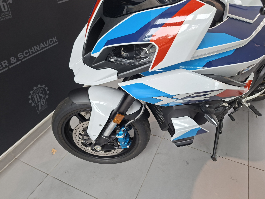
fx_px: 176
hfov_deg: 73.9
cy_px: 100
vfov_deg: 58.9
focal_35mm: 23
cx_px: 132
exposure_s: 1/100
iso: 100
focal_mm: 5.54
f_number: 1.8
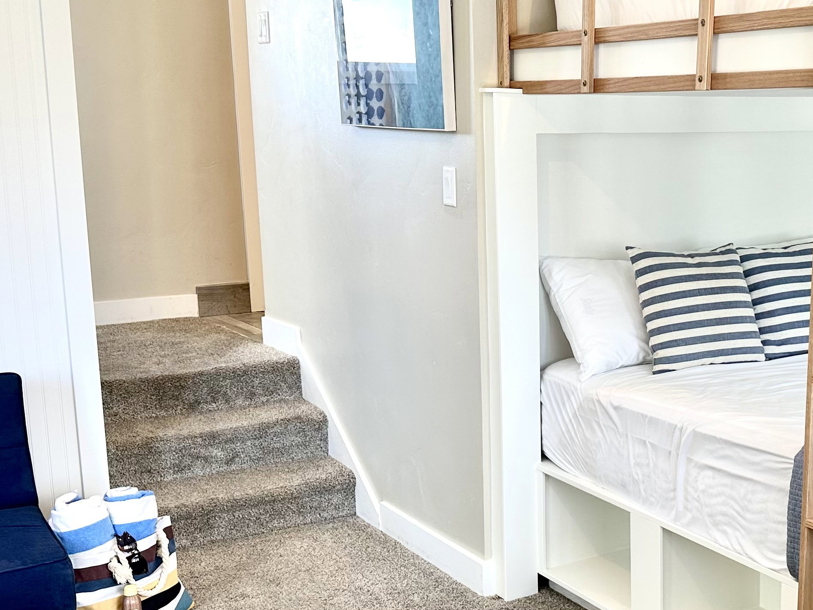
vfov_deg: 28.5
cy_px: 378
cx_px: 617
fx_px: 1198
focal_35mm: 51
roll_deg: -0.4
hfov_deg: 36.5
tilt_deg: -11.4
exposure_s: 1/120
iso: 100
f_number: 1.78
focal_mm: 6.86
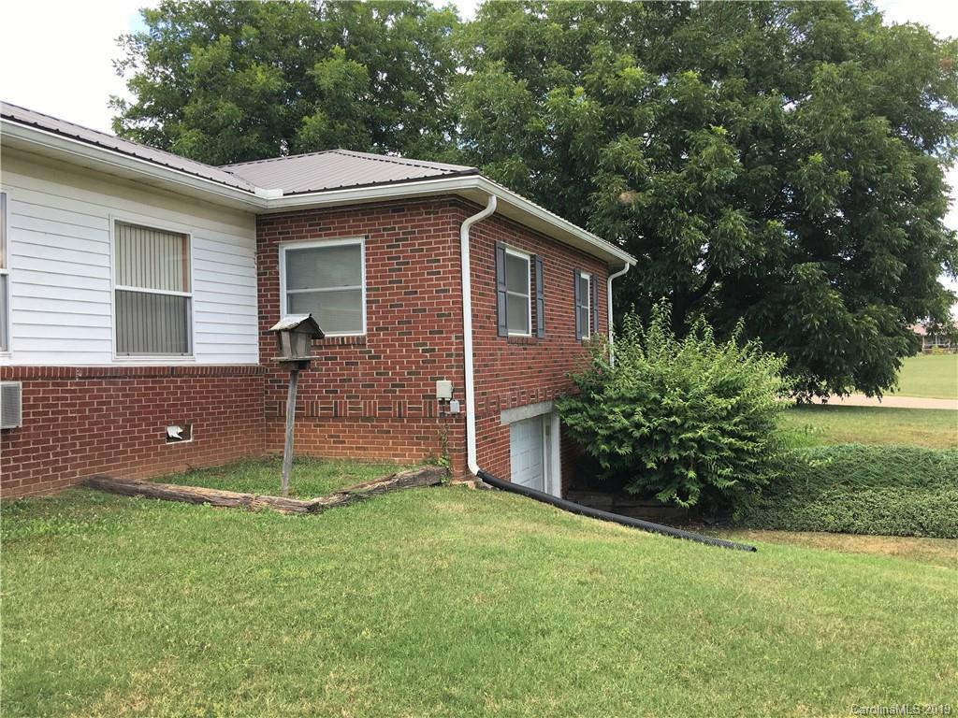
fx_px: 803
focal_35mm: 29
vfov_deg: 48.2
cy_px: 359
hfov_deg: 61.7
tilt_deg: +1.5
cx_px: 479
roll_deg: +0.8
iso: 25
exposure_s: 1/427
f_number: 2.2
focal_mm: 4.15
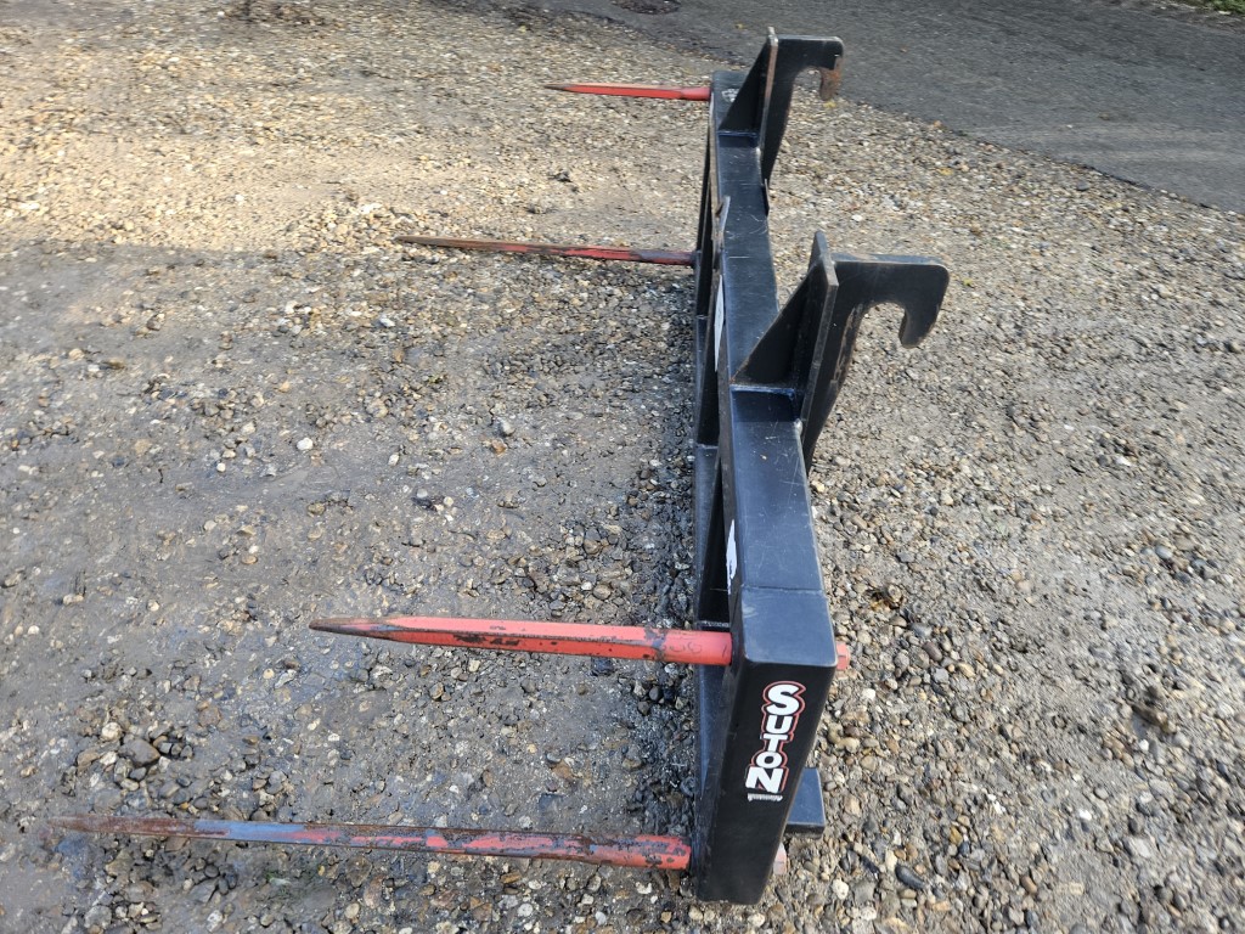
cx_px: 622
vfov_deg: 58.9
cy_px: 467
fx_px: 827
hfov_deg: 73.9
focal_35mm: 23
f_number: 1.8
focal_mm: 5.4
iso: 64
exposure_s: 1/190
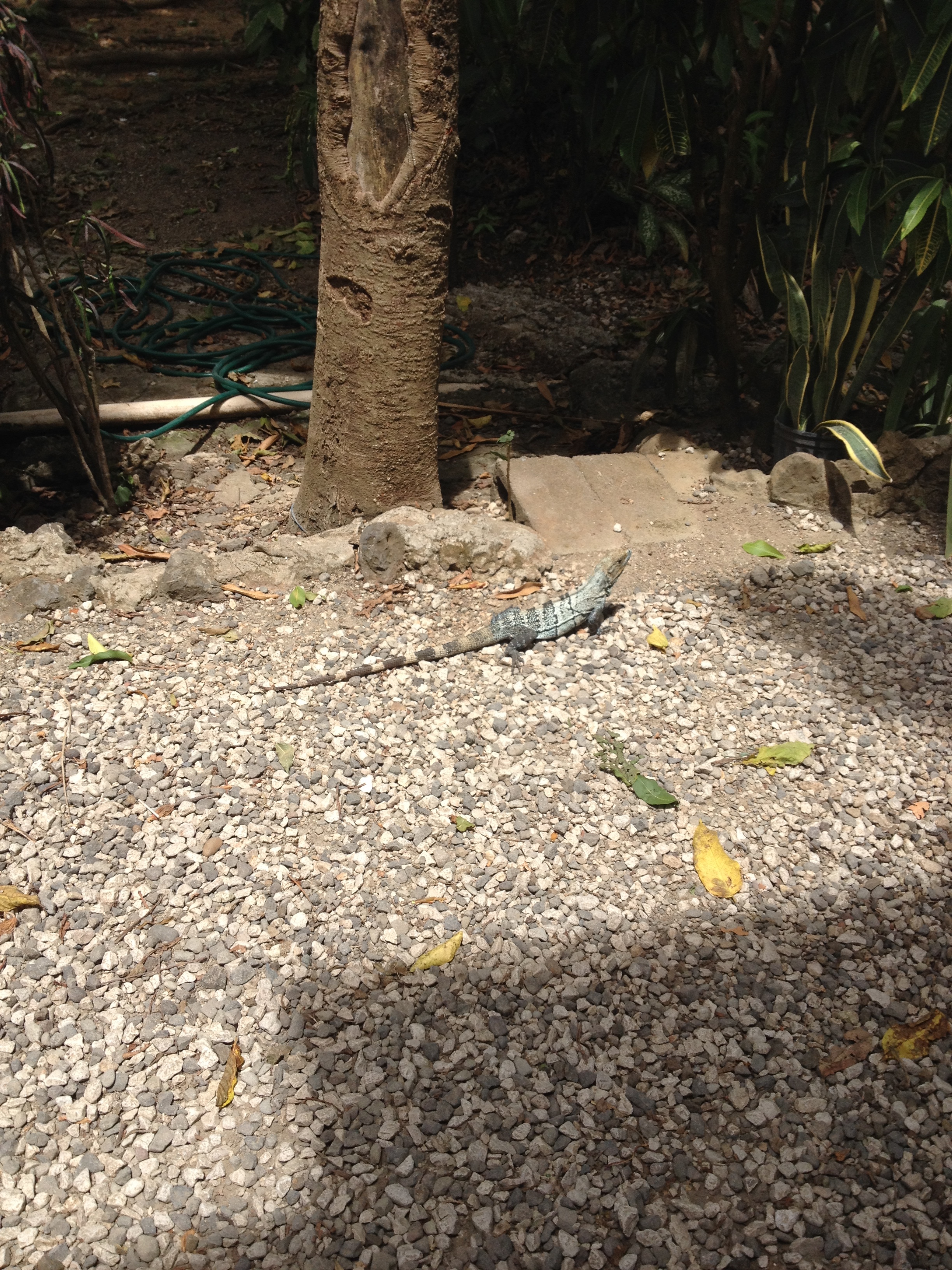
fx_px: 1283
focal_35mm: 35
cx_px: 476
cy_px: 635
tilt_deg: -37.4
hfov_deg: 40.7
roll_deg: +5.0
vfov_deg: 52.6
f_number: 2.4
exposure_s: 1/778
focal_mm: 4.28
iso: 50
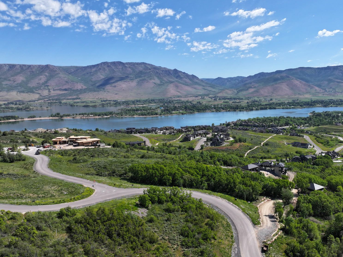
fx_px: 327
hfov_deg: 54.6
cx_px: 218
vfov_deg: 42.7
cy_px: 156
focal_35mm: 33
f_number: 2.8
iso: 110
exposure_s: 1/2000
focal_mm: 12.29
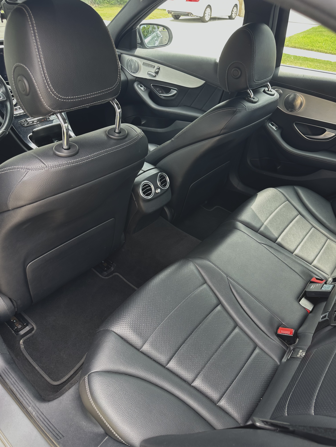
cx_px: 168
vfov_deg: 71.6
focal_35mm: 24
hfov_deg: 56.8
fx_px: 311
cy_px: 224
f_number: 1.78
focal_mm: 6.86
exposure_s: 1/126
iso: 64
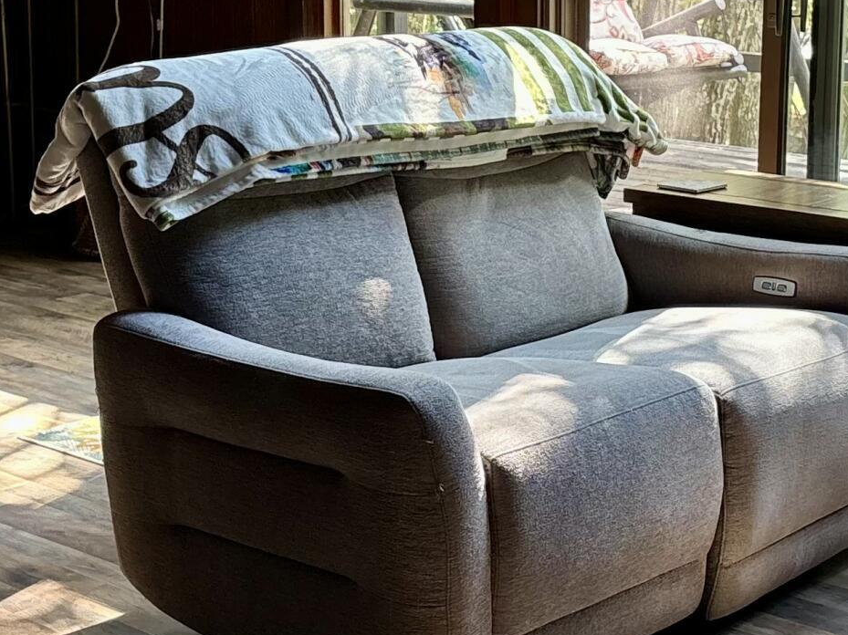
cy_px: 214
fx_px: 2057
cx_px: 404
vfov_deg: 17.5
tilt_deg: -9.8
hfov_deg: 23.3
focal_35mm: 84
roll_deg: +0.4
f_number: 1.6
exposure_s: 1/60
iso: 160
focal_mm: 5.96
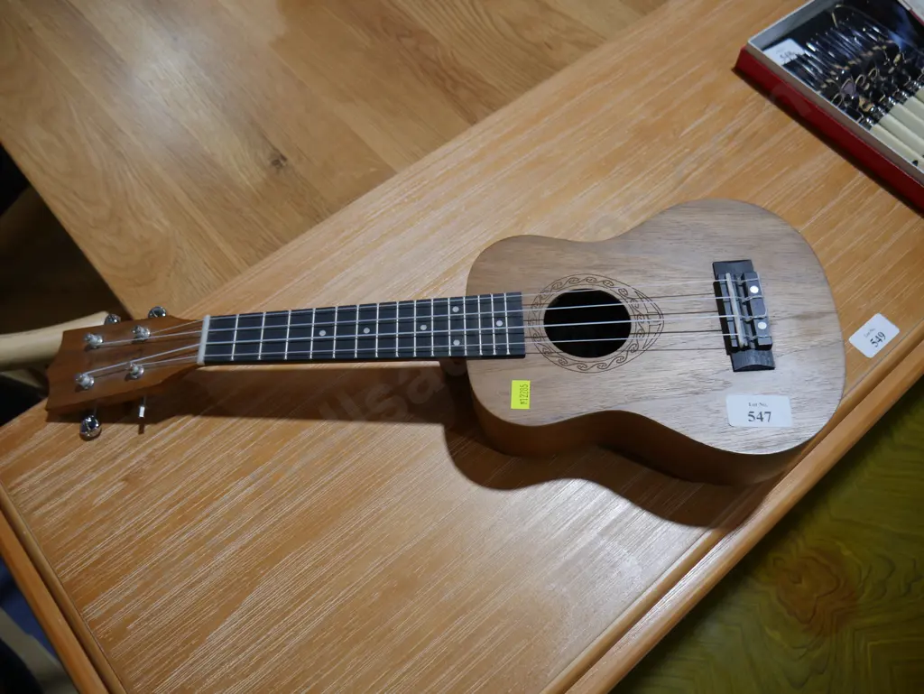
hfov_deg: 63.4
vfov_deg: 49.8
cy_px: 347
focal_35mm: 28
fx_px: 748
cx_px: 462
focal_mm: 14
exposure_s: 1/100
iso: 200
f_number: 3.5
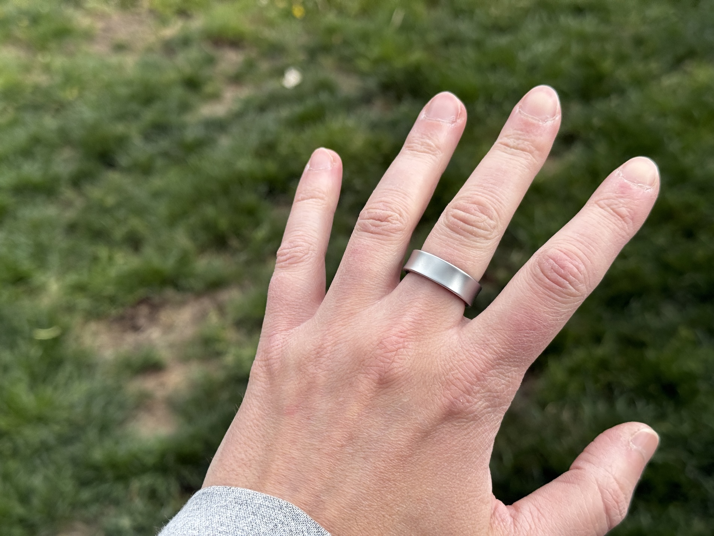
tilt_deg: -39.1
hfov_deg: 39.7
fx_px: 990
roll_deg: +7.8
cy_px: 268
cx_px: 357
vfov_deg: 30.3
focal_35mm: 48
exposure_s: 1/1678
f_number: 1.78
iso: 80
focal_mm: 6.76
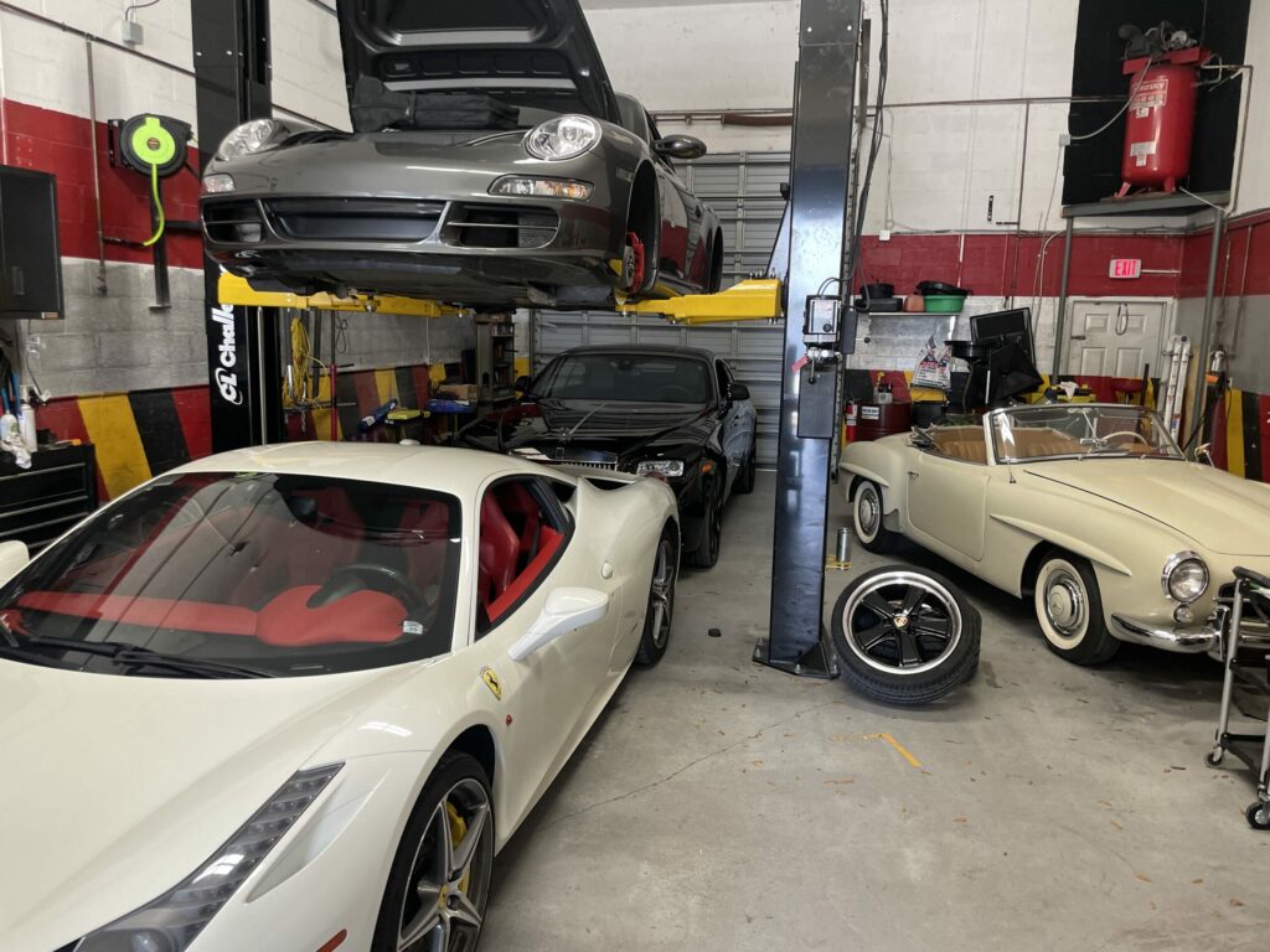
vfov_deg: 53.1
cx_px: 635
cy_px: 476
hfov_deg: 67.3
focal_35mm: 26
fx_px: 954
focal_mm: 4.2
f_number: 1.6
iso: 160
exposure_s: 1/60
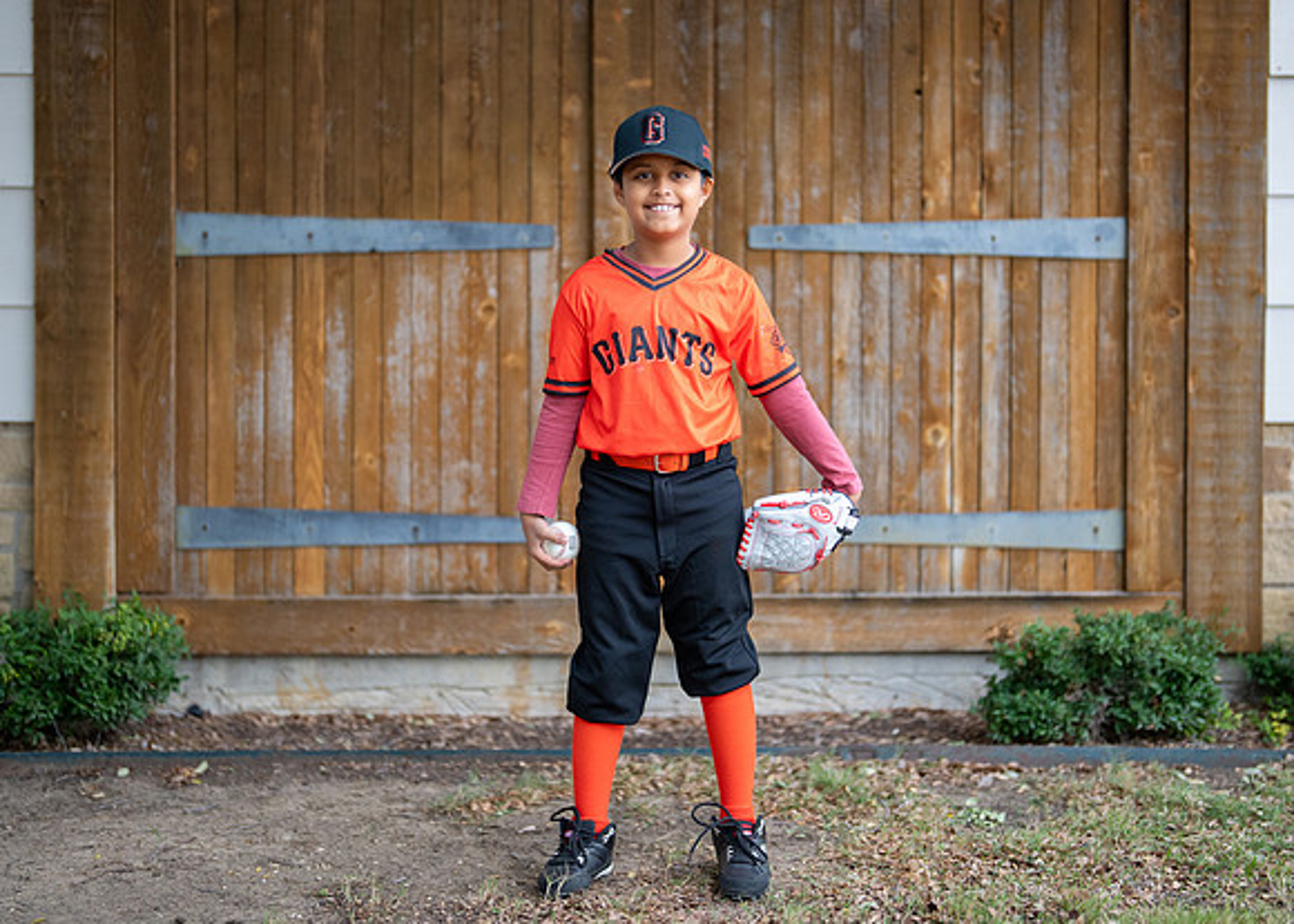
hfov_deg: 31.9
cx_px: 651
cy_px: 402
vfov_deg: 23.1
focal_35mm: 62
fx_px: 2262
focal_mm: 50
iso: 500
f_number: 1.2
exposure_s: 1/640
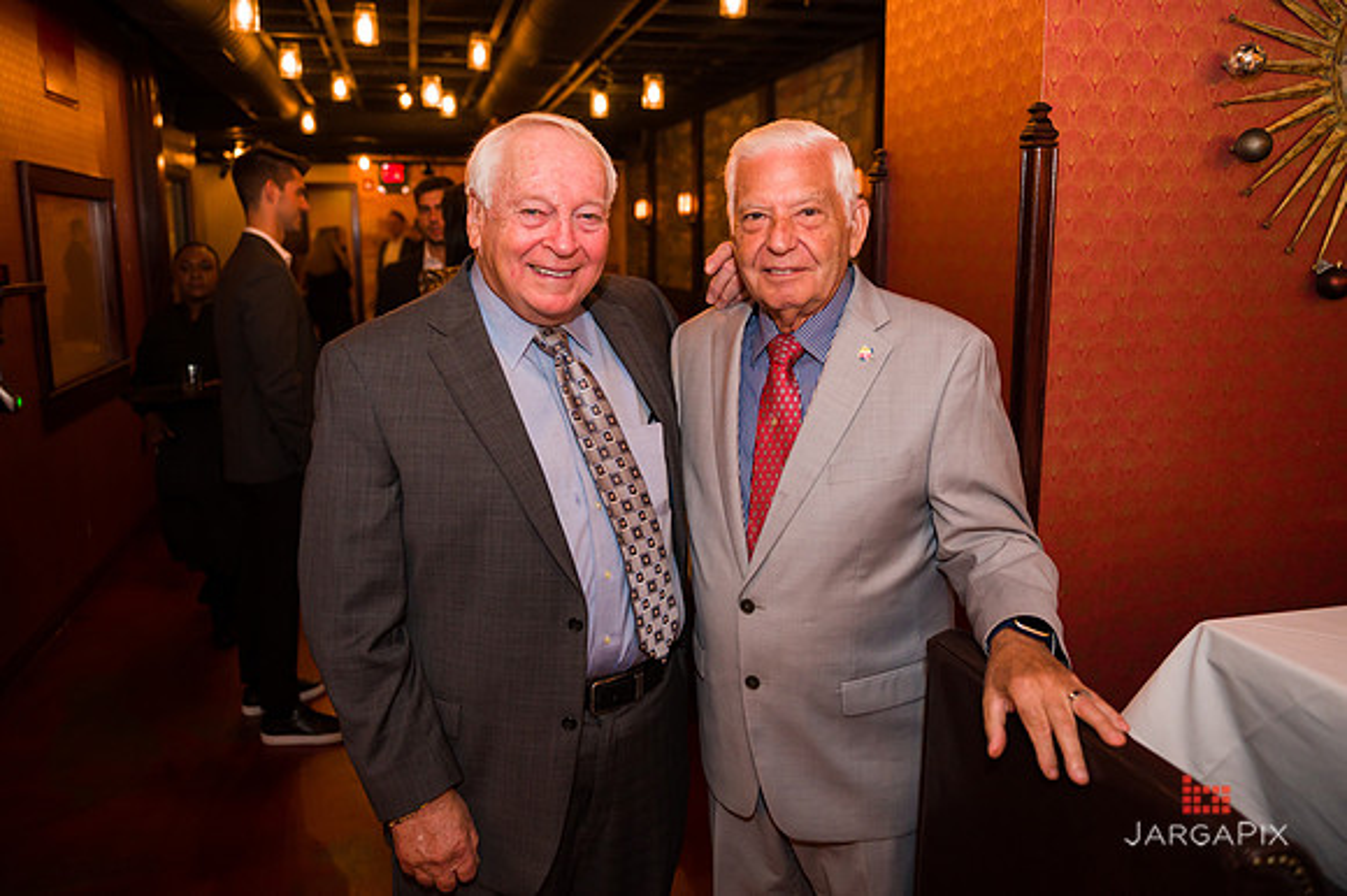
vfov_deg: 45.0
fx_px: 1083
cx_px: 676
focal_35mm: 29
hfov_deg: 63.8
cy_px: 427
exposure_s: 1/200
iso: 1250
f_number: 3.2
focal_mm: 27
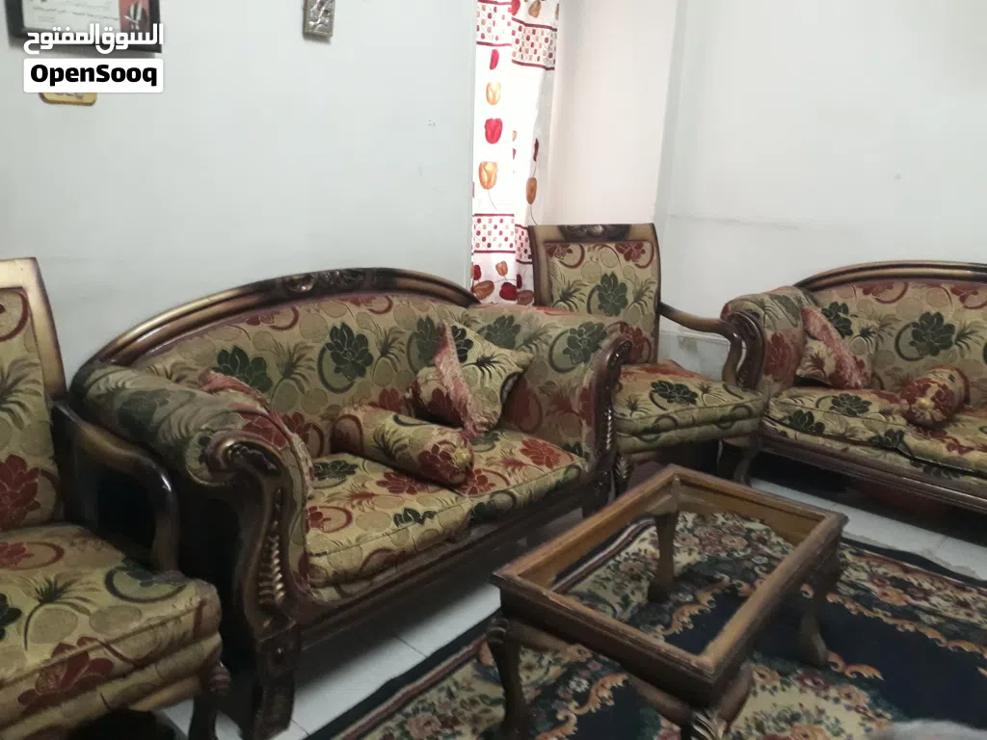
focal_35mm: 27
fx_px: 770
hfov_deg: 65.3
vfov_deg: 51.4
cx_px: 494
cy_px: 370
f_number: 1.9
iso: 500
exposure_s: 1/15
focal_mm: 3.6
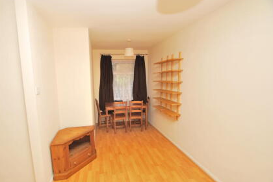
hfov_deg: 92.8
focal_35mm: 17
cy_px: 98
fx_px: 129
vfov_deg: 70.3
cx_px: 119
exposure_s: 1/60
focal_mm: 10
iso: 100
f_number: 4
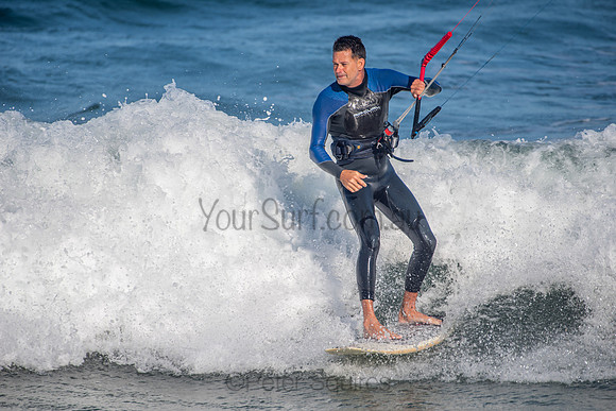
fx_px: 8557
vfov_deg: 2.8
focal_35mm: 500
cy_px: 206
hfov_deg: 4.1
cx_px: 308
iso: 64
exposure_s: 1/800
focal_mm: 500
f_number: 6.3
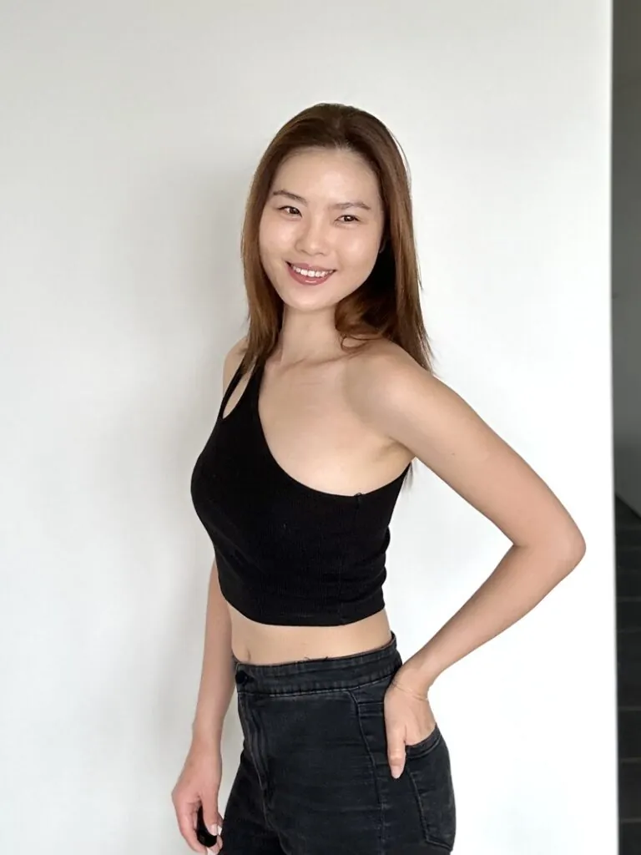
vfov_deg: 60.0
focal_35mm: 30
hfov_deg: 46.8
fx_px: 741
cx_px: 320
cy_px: 428
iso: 40
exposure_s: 1/121
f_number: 1.9
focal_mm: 2.69
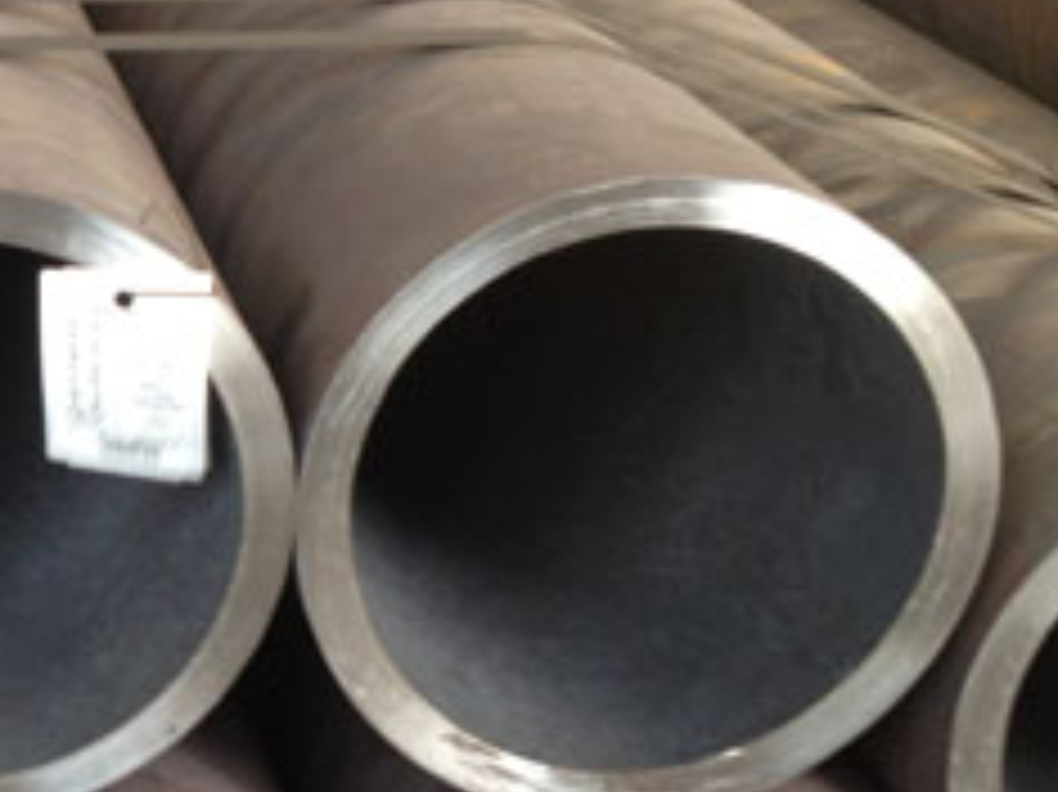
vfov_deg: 15.2
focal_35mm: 97
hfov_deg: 19.1
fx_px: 2963
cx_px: -198
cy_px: 459
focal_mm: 4.28
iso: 64
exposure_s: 1/30
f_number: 2.4
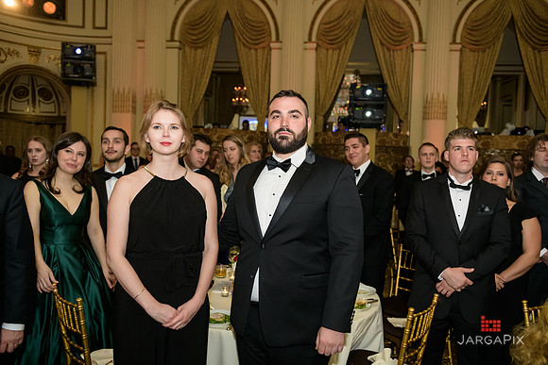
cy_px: 182
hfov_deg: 58.7
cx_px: 274
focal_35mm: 32
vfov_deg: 41.1
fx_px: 487
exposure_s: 1/125
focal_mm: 32
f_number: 3.2
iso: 1600
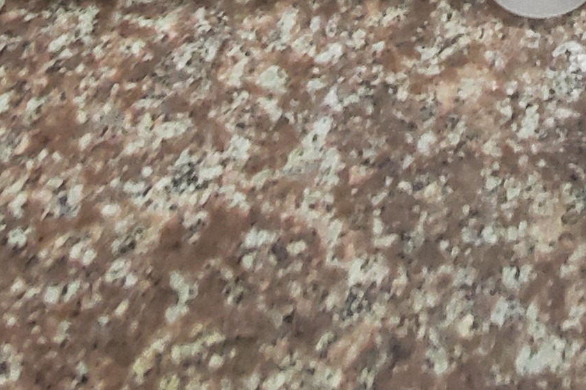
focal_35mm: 74
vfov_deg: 11.1
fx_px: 1204
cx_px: 575
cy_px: -802
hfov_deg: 26.0
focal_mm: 1.8
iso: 500
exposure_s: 1/30
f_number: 2.2
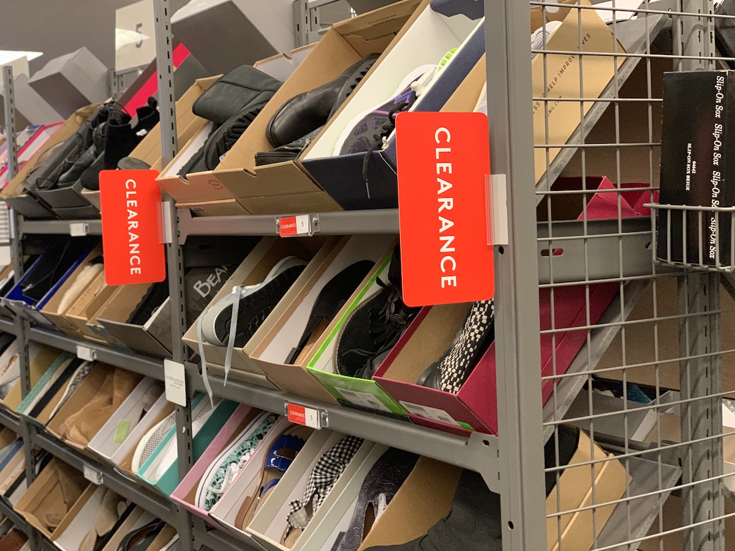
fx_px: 1104
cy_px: 276
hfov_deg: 36.8
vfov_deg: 28.0
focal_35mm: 52
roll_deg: +2.5
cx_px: 368
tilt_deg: -1.2
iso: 250
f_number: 2.4
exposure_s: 1/60
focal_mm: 6
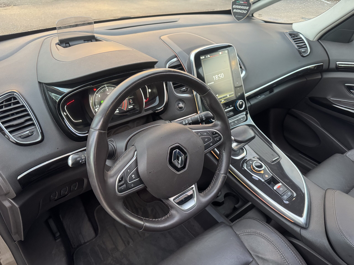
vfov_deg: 56.8
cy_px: 132
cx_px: 177
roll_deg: -2.5
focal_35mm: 24
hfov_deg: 71.6
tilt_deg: -34.7
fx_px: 245
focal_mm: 6.76
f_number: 1.78
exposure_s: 1/60
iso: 400
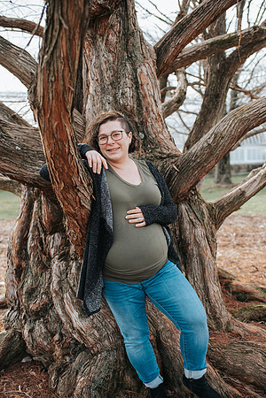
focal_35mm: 35
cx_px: 133
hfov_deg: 37.9
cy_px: 199
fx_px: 388
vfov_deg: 54.4
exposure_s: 1/800
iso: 640
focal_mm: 35
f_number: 3.2
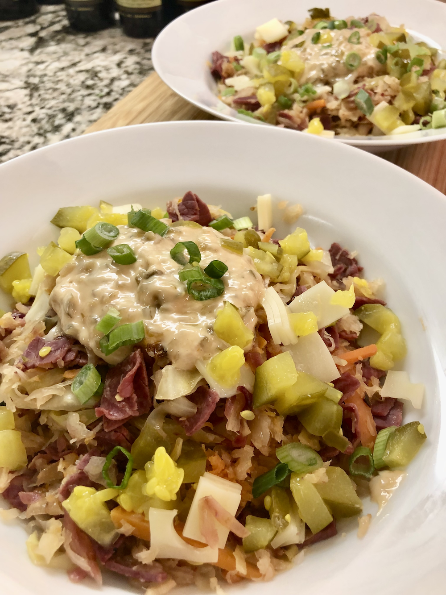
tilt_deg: -46.5
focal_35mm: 28
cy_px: 298
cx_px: 223
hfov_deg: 49.8
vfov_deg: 63.4
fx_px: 481
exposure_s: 1/24
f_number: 1.8
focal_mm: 4
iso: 40
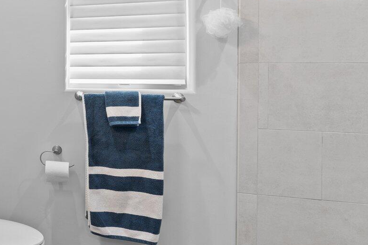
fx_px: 402
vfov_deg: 33.5
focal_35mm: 39
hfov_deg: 38.4
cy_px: 74
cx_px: -59
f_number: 8
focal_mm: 14.9
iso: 400
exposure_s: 1/6
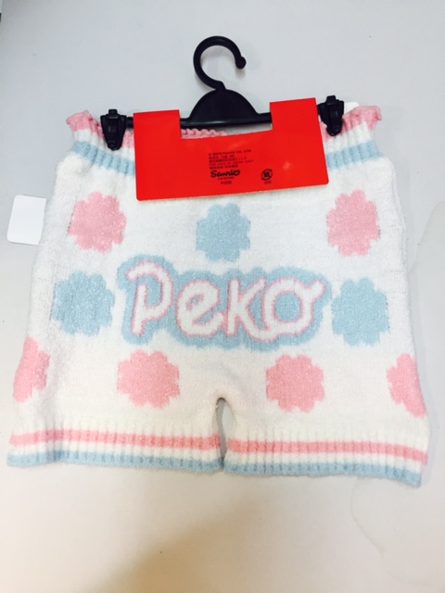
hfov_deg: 48.2
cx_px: 222
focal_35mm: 29
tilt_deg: -77.1
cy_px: 296
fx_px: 497
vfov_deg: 61.7
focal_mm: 4.15
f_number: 2.2
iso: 50
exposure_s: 1/33
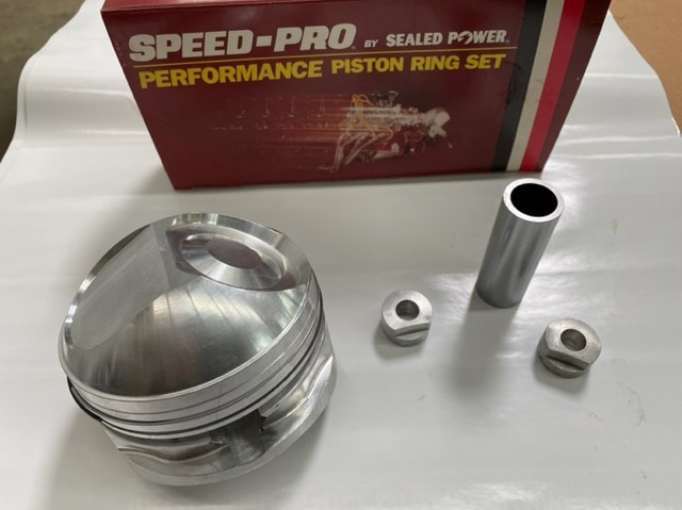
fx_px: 512
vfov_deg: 53.0
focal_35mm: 26
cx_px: 341
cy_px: 255
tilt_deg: -54.2
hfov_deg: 67.3
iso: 125
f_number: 1.6
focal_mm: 4.2
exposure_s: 1/120
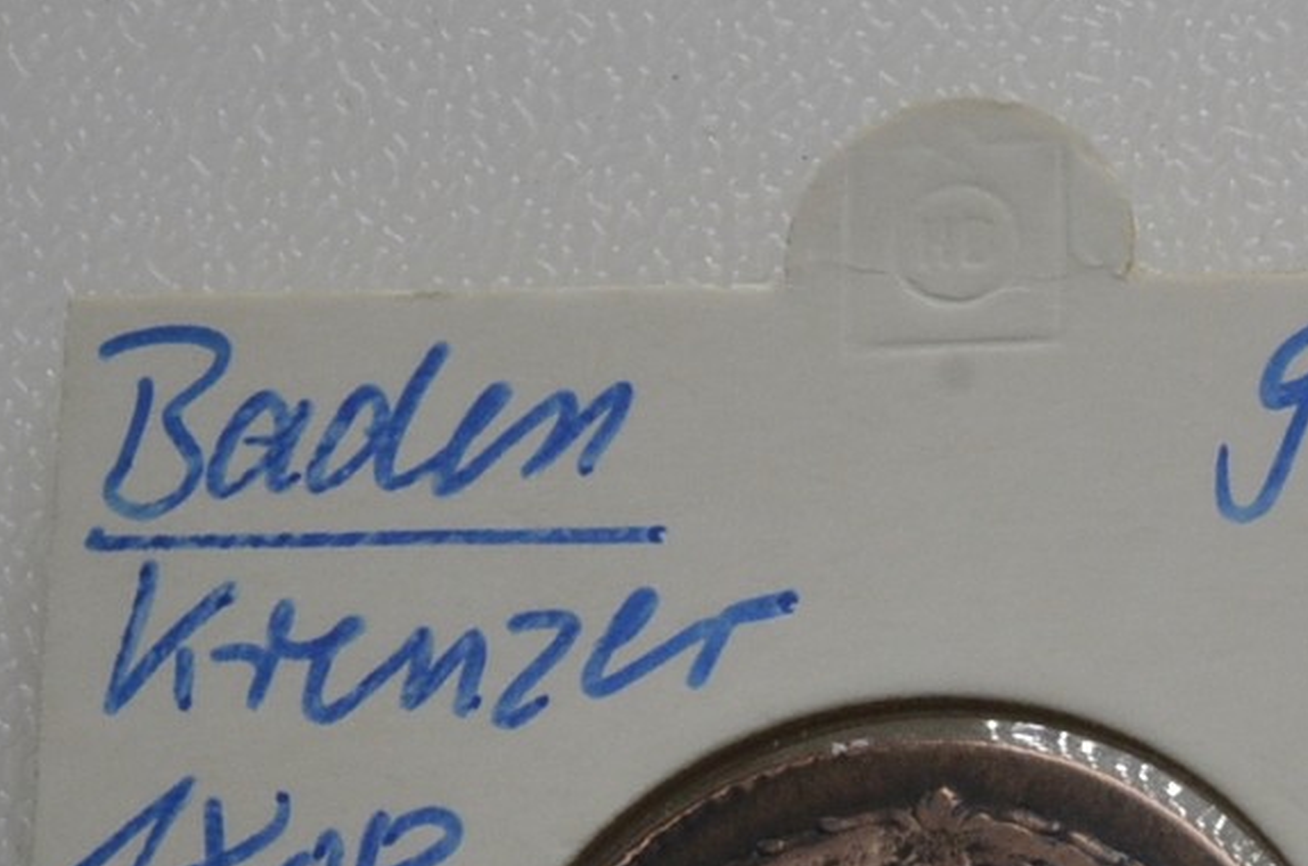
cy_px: 1730
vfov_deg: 6.4
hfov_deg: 9.3
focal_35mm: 206
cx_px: 2707
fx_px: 7468
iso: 400
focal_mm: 32
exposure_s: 1/250
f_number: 14
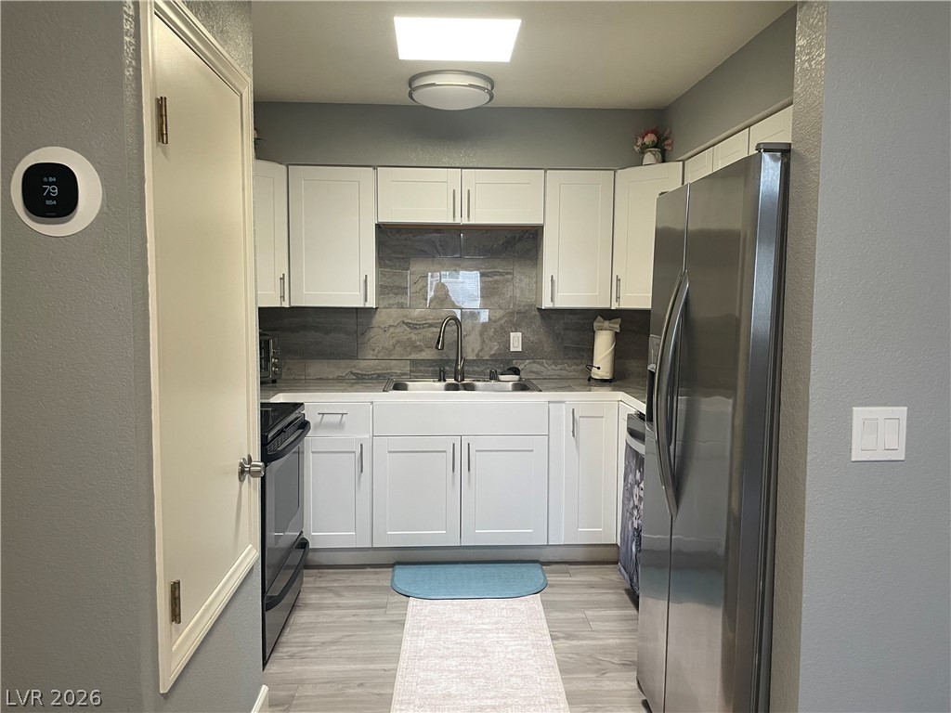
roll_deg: -0.2
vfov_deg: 53.1
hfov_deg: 67.3
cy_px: 356
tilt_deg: -5.6
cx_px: 476
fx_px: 714
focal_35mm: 26
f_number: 1.6
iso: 200
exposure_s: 1/60
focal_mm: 4.2
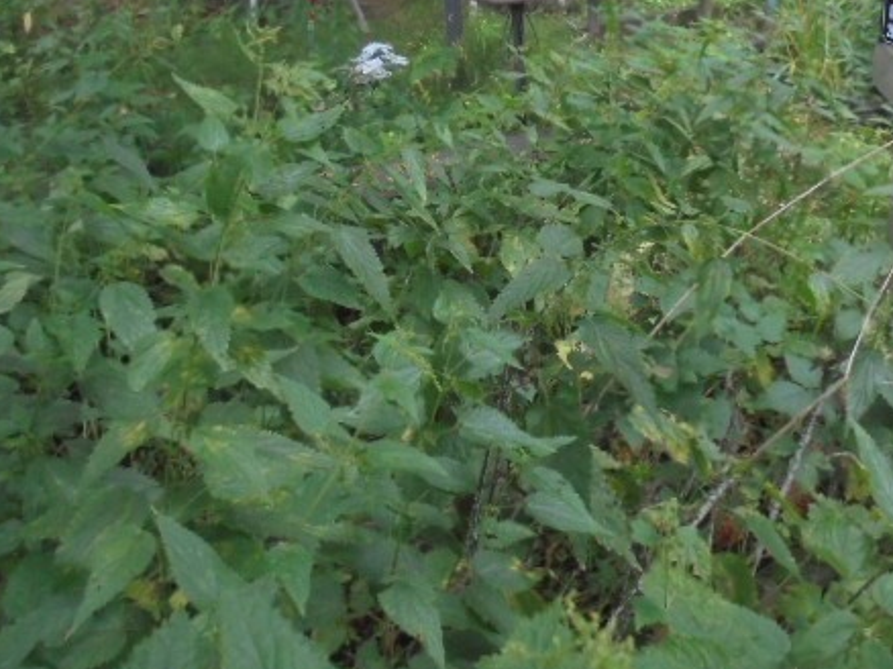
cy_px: 210
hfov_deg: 48.9
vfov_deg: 37.2
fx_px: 980
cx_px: 497
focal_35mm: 38
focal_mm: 4.6
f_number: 3.5
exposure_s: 1/200
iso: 400
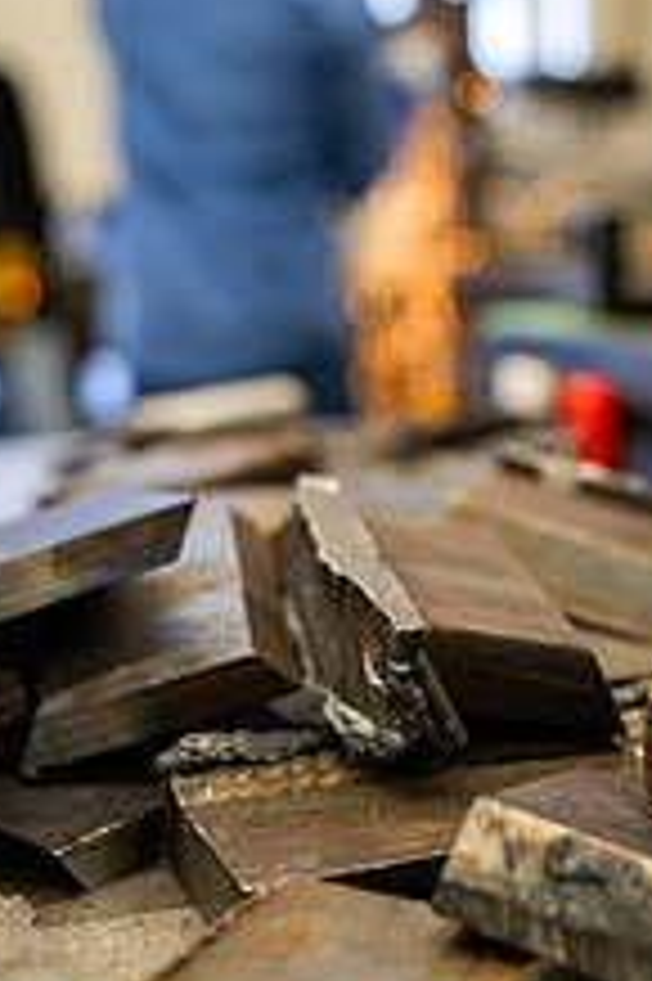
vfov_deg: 32.4
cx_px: 459
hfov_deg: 21.7
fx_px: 1687
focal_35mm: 62
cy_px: 544
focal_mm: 30
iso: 320
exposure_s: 1/100
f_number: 2.8
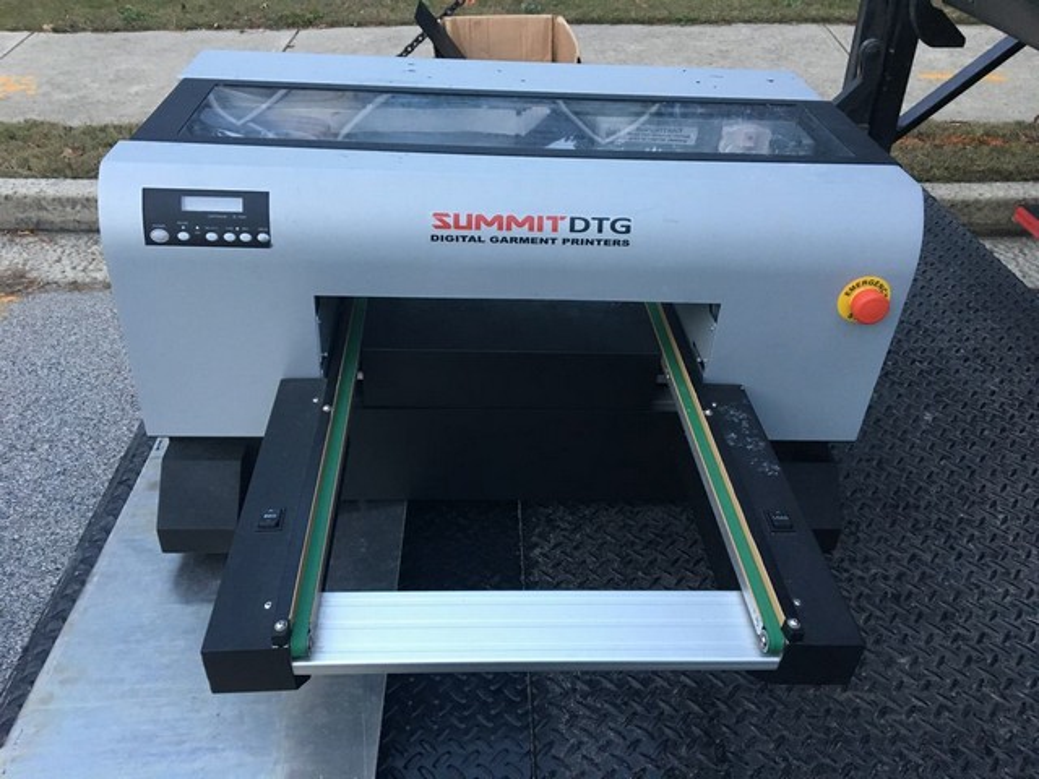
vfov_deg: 48.2
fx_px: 870
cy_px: 390
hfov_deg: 61.7
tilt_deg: -36.2
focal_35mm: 29
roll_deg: -2.1
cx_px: 520
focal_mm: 4.15
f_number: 2.2
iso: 125
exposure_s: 1/30
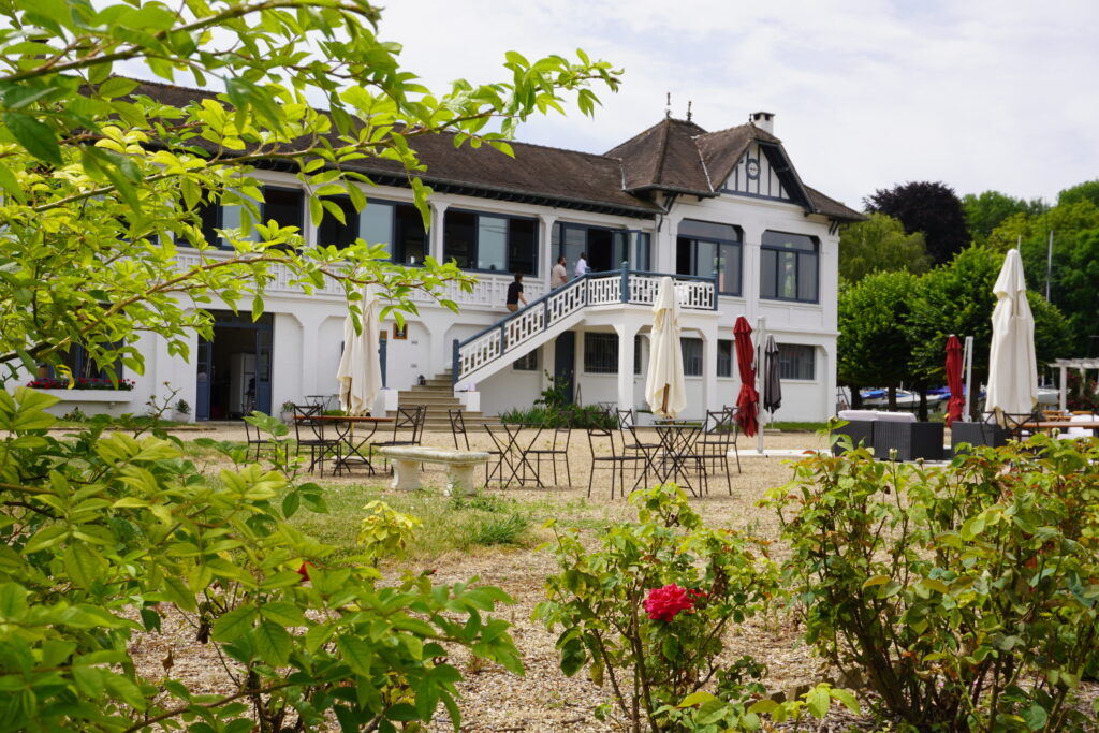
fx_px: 1191
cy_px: 366
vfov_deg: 34.2
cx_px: 550
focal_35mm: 39
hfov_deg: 49.5
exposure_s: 1/125
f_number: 11
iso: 100
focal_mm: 26
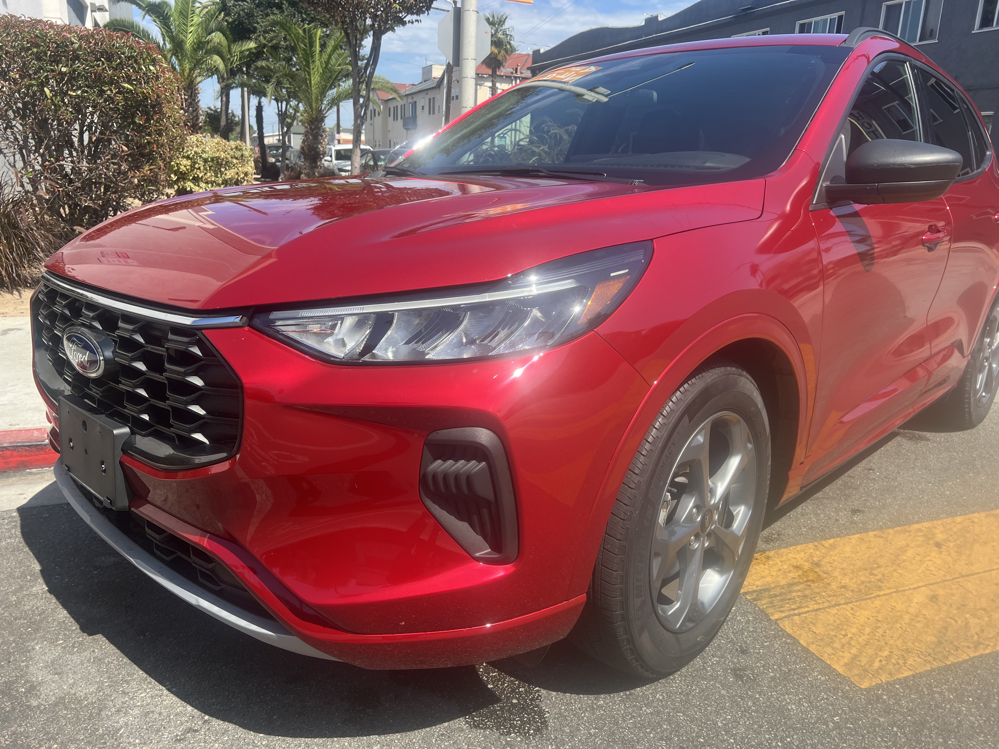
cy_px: 374
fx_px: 750
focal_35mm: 26
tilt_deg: -14.6
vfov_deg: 53.1
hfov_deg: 67.3
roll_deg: -2.0
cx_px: 500
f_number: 1.5
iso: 50
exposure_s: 1/1724
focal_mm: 5.7
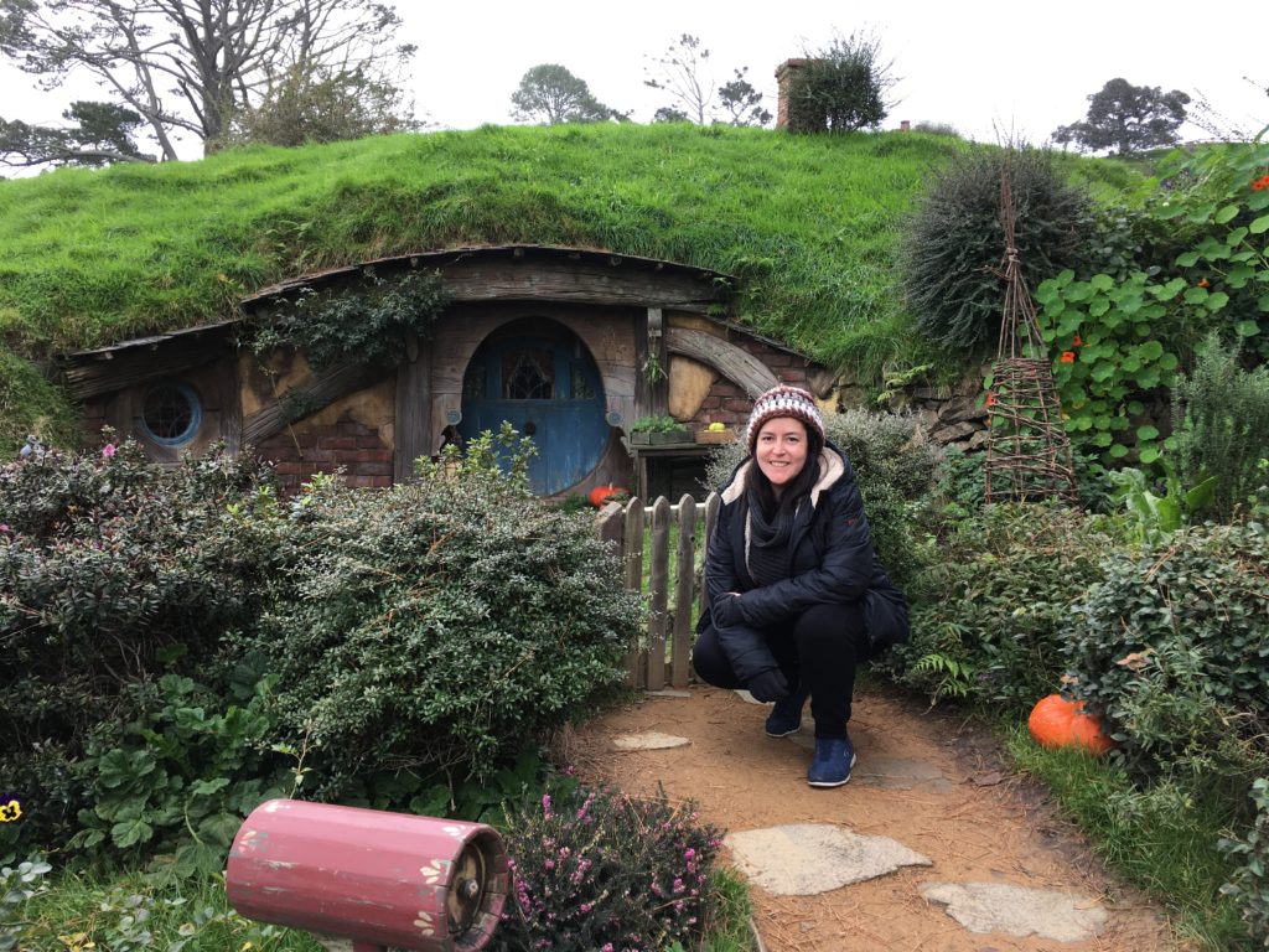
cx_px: 634
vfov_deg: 48.2
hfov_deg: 61.7
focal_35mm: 29
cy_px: 476
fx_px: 1063
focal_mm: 4.15
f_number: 2.2
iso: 25
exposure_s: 1/119
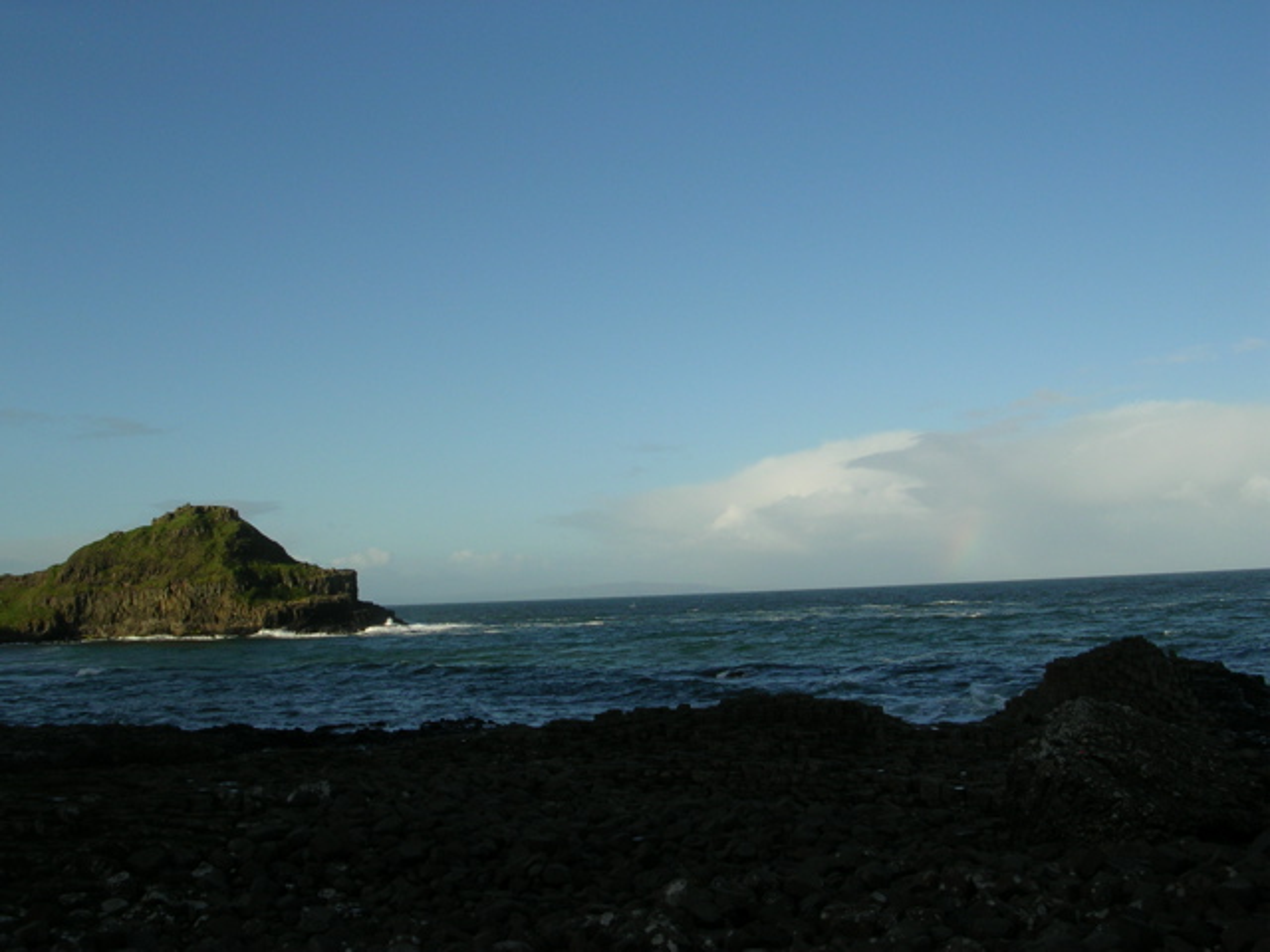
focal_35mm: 38
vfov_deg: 37.7
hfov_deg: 49.0
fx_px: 1394
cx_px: 635
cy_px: 476
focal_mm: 5.8
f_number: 5.6
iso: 50
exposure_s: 1/383
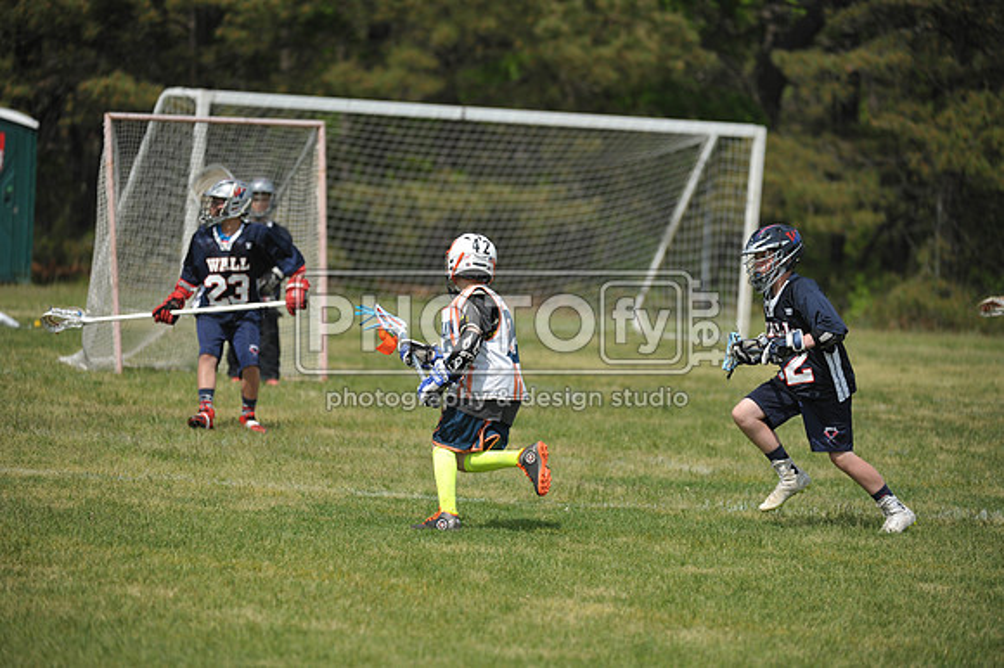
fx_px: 6689
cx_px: 502
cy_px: 334
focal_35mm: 240
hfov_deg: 8.6
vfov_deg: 5.7
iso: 640
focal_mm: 240
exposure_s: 1/5000
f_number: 4
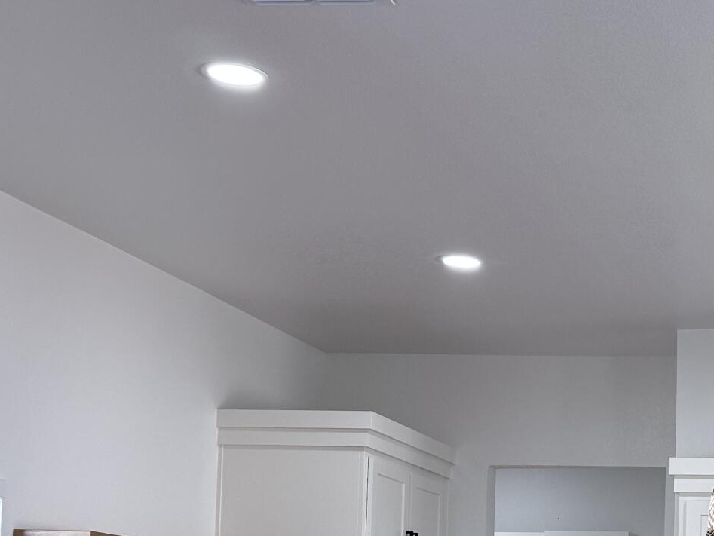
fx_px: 1568
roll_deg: -1.4
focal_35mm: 76
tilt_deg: +3.0
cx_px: 807
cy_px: 596
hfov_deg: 23.8
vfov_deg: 18.6
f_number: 1.78
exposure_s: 1/121
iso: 100
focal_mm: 6.76
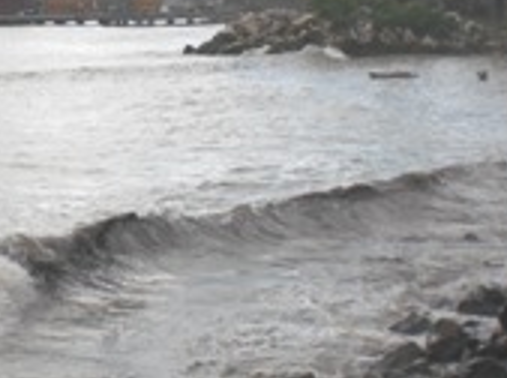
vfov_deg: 14.6
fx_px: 1476
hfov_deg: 19.2
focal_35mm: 101
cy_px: 168
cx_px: 72
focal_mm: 6.3
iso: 64
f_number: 5.6
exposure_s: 1/640
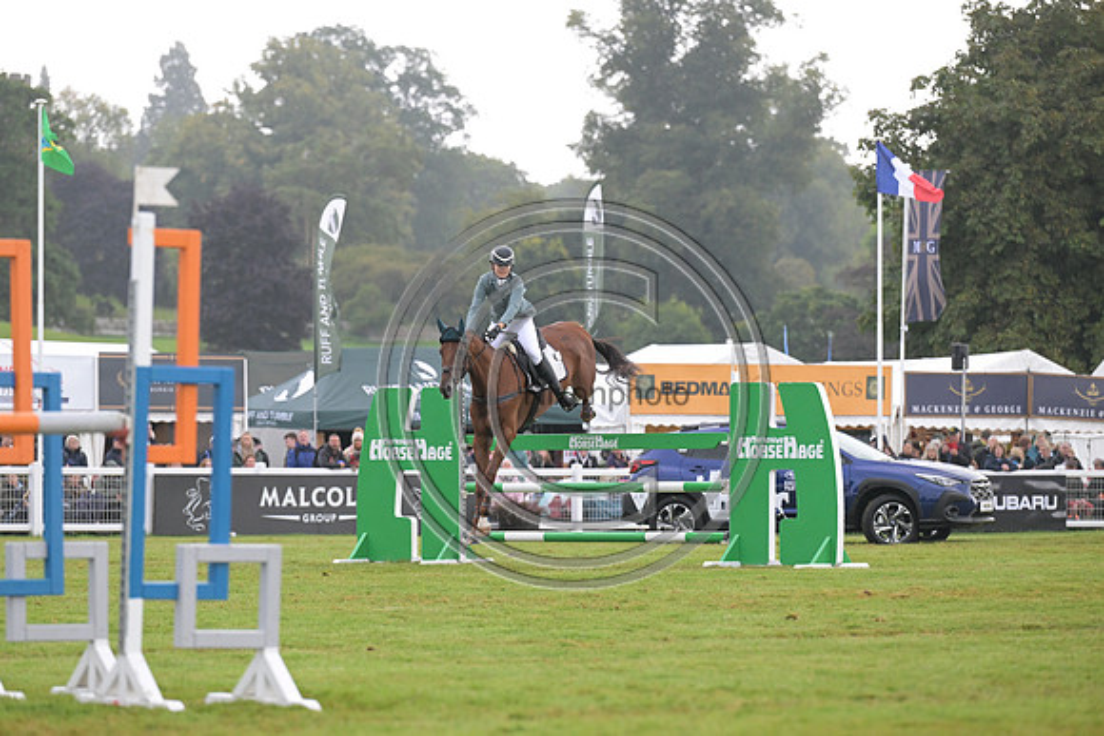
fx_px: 6134
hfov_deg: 10.3
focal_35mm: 200
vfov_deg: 6.9
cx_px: 552
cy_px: 368
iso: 4000
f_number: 4.5
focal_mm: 200
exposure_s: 1/1250
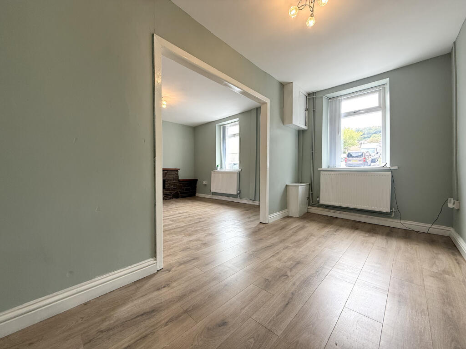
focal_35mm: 14
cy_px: 174
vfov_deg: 85.7
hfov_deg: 102.1
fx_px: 188
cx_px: 233
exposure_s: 1/100
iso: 100
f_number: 2.2
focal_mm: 2.22
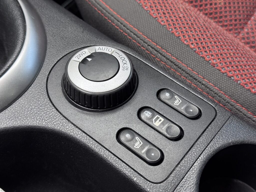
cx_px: 128
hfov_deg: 39.7
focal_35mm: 48
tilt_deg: -61.8
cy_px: 96
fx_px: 355
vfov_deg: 30.3
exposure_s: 1/50
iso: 250
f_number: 1.78
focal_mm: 6.76
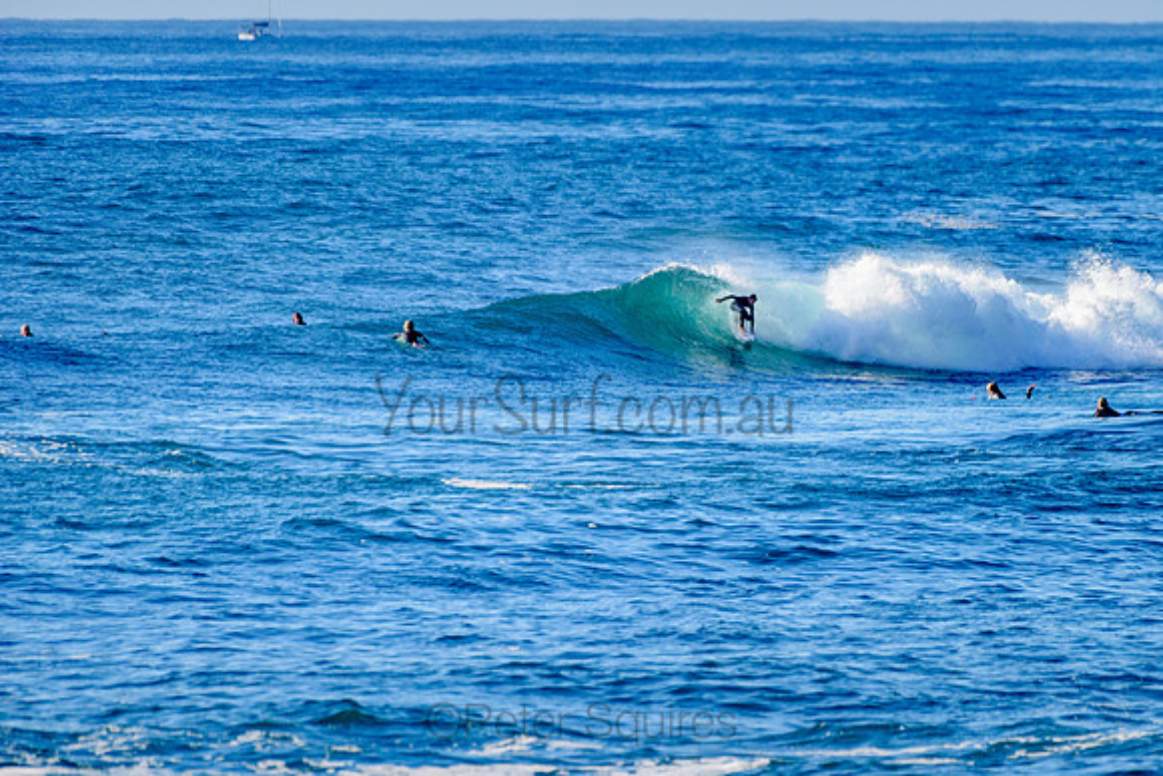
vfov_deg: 2.2
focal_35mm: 613
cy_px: 331
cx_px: 713
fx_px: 19814
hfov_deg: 3.4
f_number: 5.6
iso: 280
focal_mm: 500
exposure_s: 1/2000
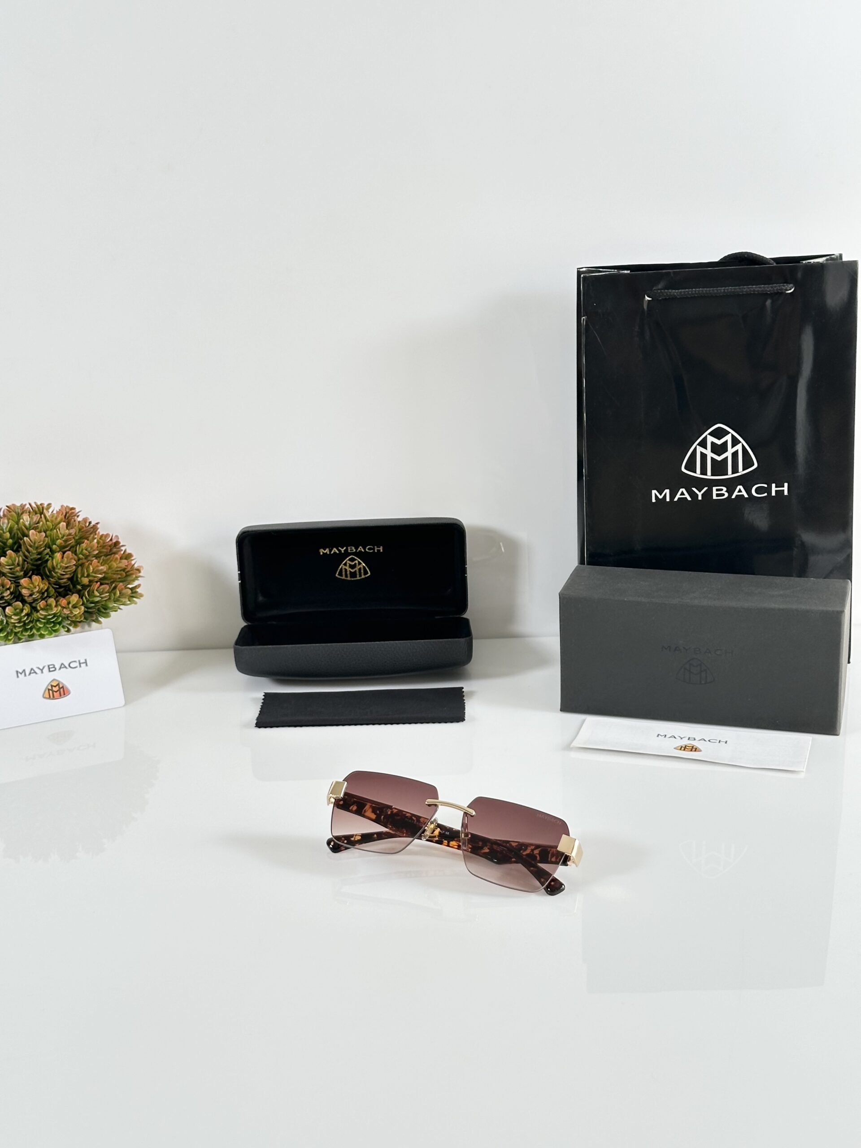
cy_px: 574
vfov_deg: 39.7
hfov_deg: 30.3
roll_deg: +1.9
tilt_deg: -18.6
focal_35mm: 48
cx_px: 430
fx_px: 1592
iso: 80
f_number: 1.78
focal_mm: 6.86
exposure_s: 1/105
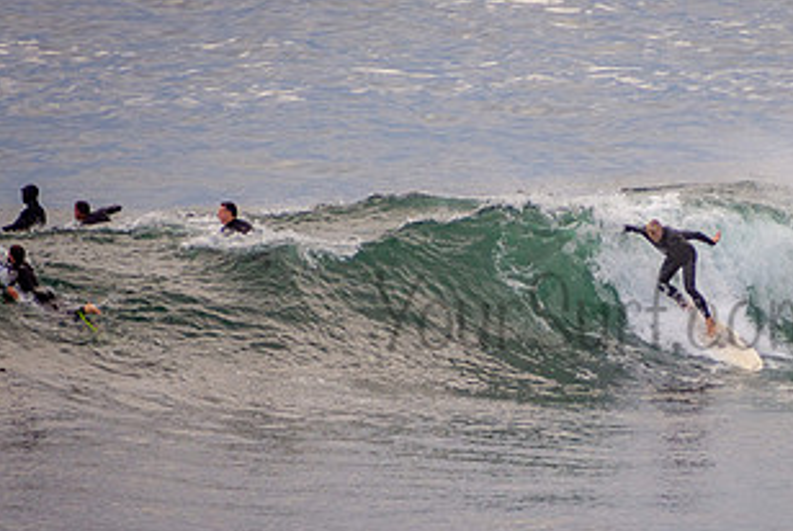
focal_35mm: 1129
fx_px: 24892
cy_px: 290
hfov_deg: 1.8
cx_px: 641
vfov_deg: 1.2
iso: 450
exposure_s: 1/800
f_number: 5.6
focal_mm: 400
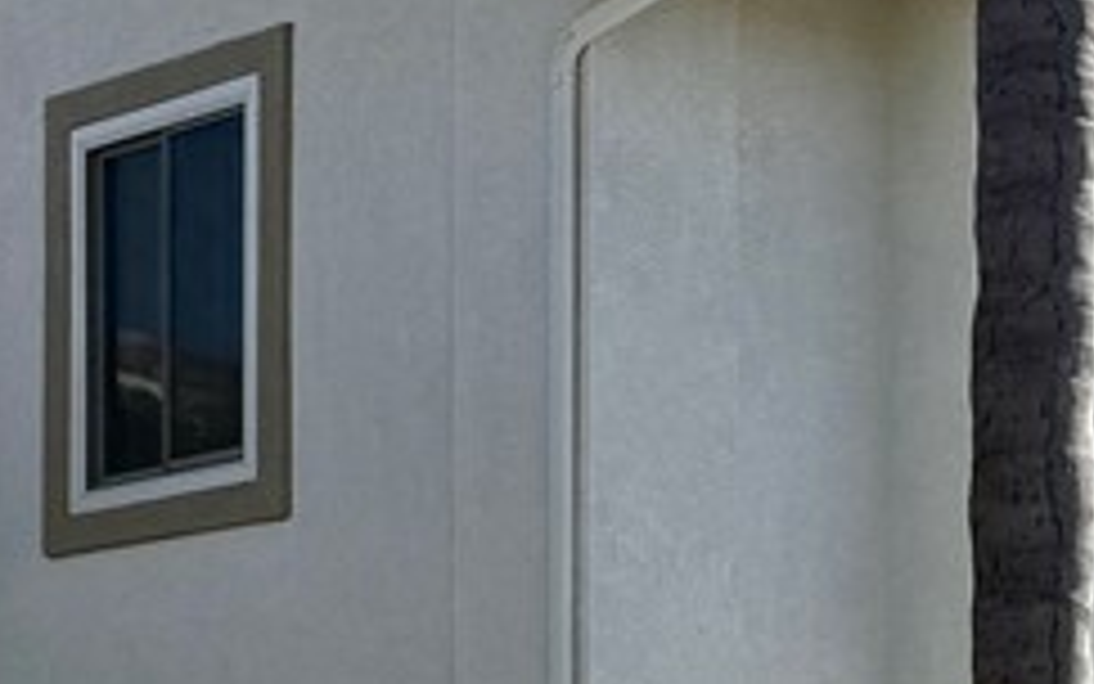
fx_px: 3191
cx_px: 446
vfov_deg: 12.0
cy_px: 814
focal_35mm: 107
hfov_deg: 19.4
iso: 80
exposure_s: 1/4975
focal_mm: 6.76
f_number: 1.78
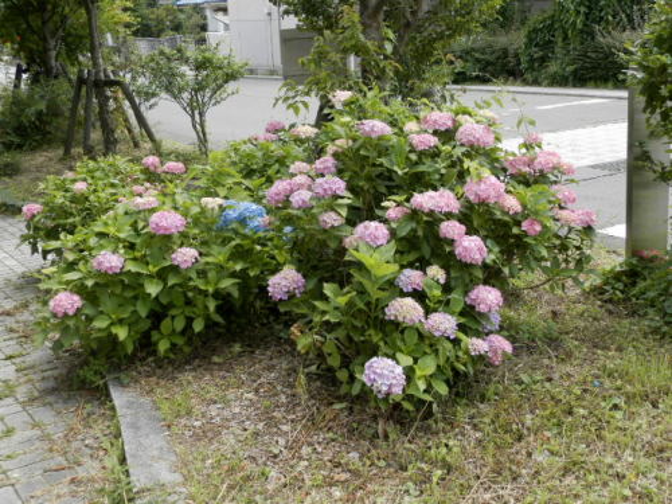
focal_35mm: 40
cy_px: 252
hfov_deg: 46.8
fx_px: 777
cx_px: 336
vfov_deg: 36.0
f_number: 3.5
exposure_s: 1/160
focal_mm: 7.2
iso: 80
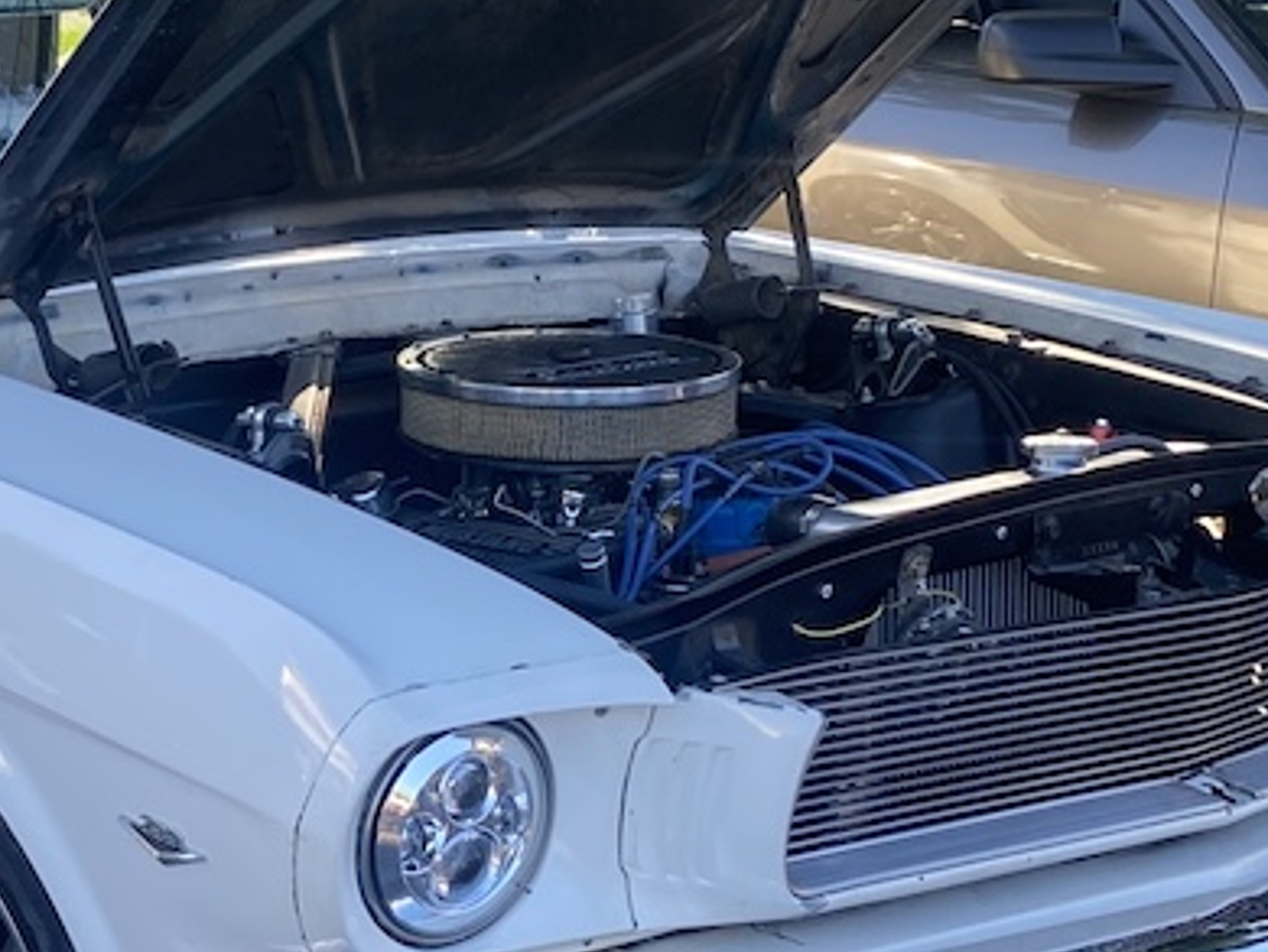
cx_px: 299
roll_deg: -0.4
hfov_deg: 24.1
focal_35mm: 80
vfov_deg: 18.4
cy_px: 595
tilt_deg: -17.1
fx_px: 2932
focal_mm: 4.25
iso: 32
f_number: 1.8
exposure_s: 1/296
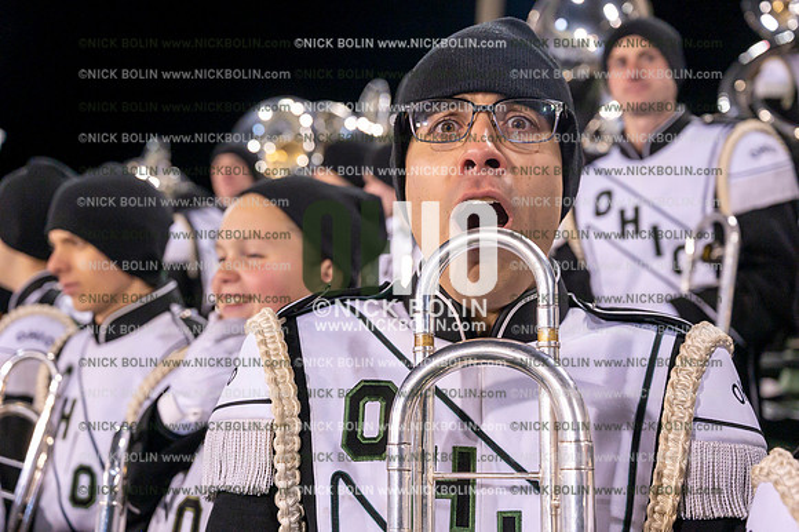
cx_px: 400
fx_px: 1087
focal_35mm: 49
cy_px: 266
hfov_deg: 40.4
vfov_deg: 27.5
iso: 5000
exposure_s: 1/640
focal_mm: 49
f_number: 4.5
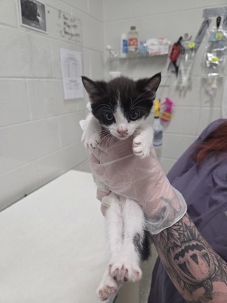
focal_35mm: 23
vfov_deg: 73.9
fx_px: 201
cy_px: 152
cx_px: 114
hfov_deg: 58.9
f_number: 1.8
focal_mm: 5.4
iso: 125
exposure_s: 1/120
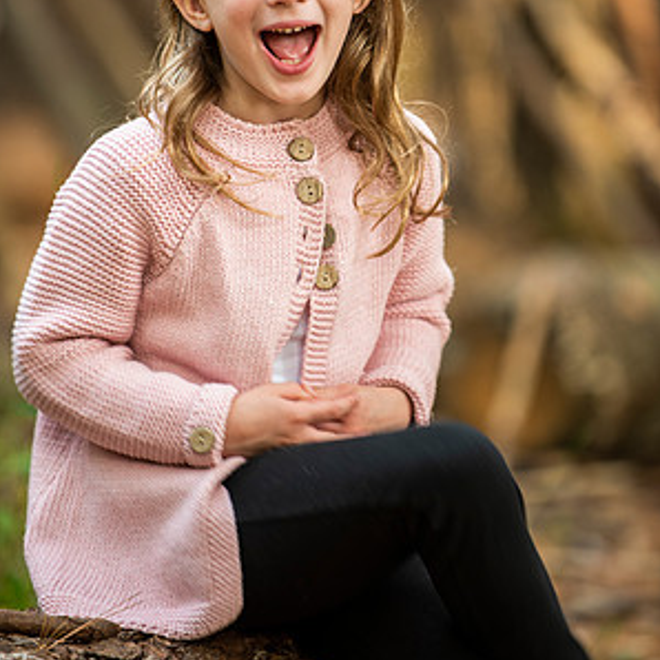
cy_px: 208
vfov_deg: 6.8
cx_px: 330
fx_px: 5544
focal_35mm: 257
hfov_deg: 6.8
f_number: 2.8
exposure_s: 1/50
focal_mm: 200
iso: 250
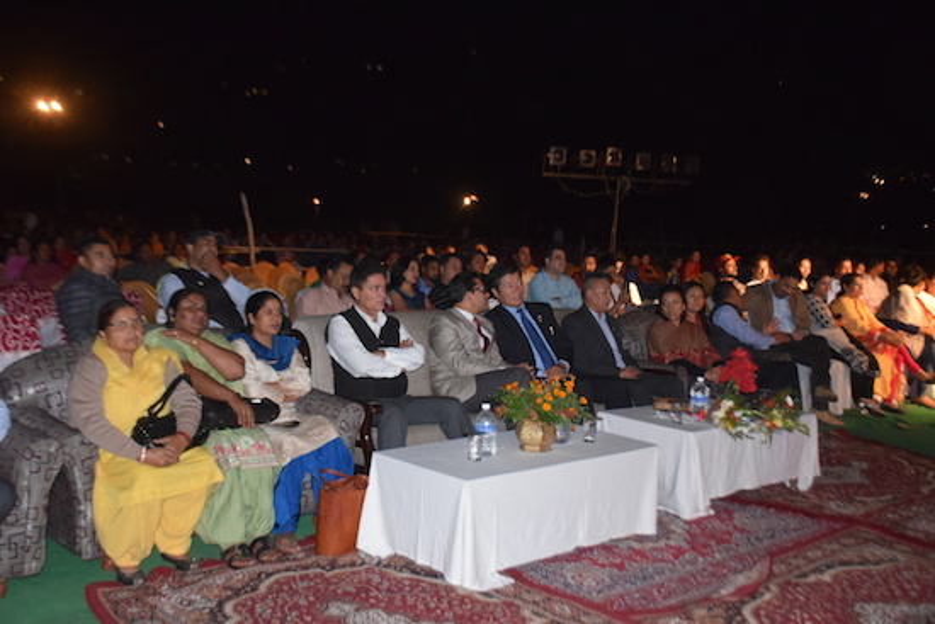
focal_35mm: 39
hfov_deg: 49.5
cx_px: 468
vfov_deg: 34.2
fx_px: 1013
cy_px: 312
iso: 3200
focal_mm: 26
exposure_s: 1/60
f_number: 3.8
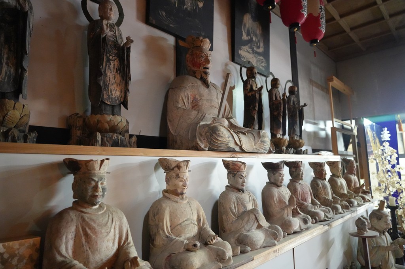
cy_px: 134
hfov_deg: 73.8
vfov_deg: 53.1
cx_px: 202
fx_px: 270
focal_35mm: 24
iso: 12800
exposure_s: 1/60
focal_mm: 24
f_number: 4
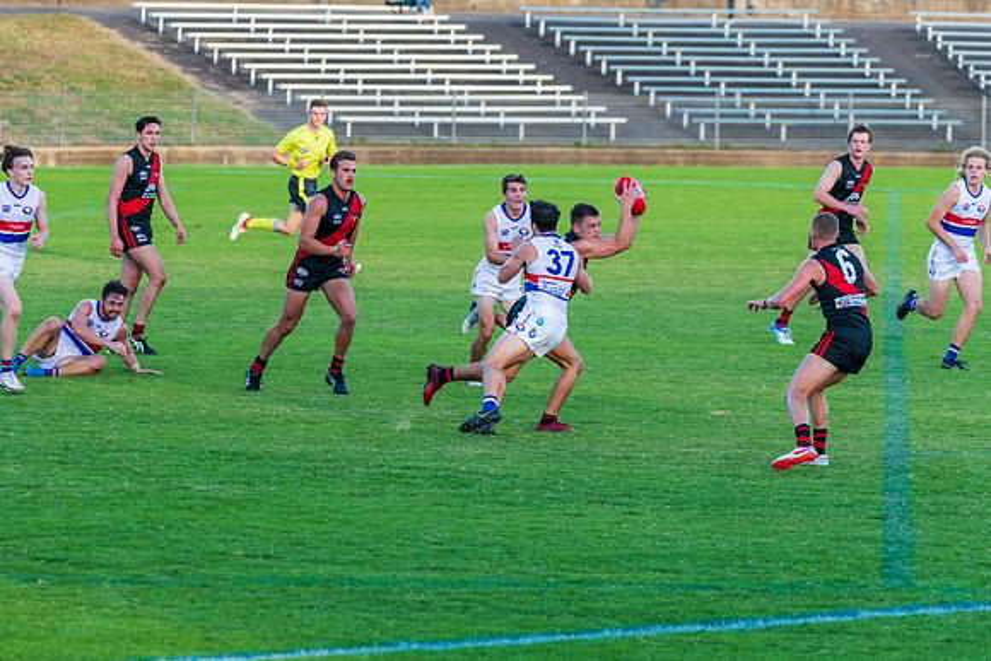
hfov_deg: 7.9
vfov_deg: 5.3
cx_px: 496
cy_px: 330
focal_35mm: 260
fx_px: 7169
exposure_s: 1/640
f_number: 5.6
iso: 1000
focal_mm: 250
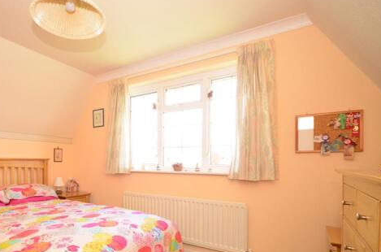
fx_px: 222
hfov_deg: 78.5
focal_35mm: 21
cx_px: 125
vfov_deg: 58.4
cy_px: 159
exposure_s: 1/25
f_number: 5
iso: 200
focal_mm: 10
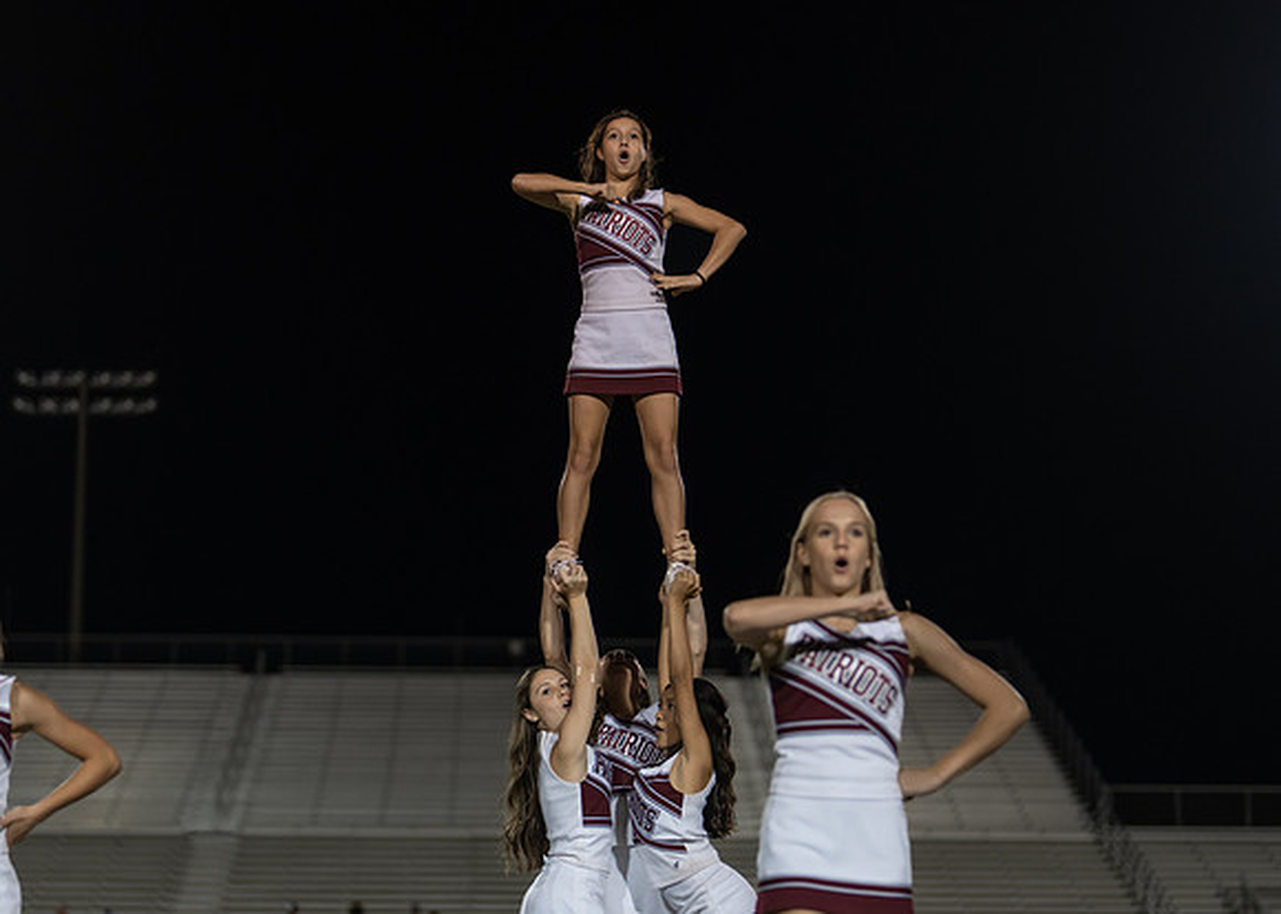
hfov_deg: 24.6
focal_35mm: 81
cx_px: 559
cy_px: 477
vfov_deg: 17.7
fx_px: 2936
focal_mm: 50
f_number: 1.2
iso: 500
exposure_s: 1/1250
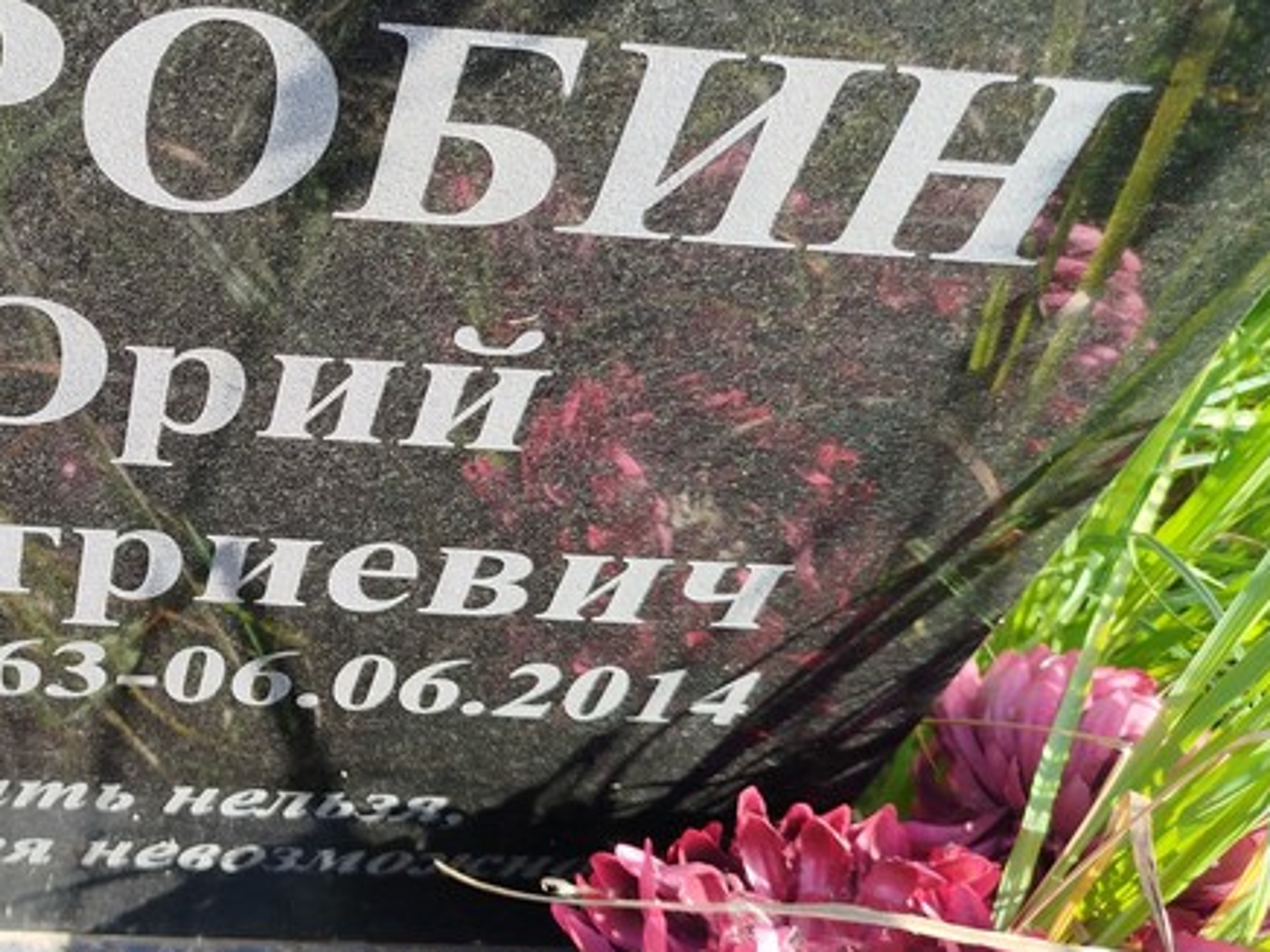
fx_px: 1614
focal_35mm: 44
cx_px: 131
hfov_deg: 39.8
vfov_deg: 32.8
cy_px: 399
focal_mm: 5.31
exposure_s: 1/235
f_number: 1.7
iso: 50
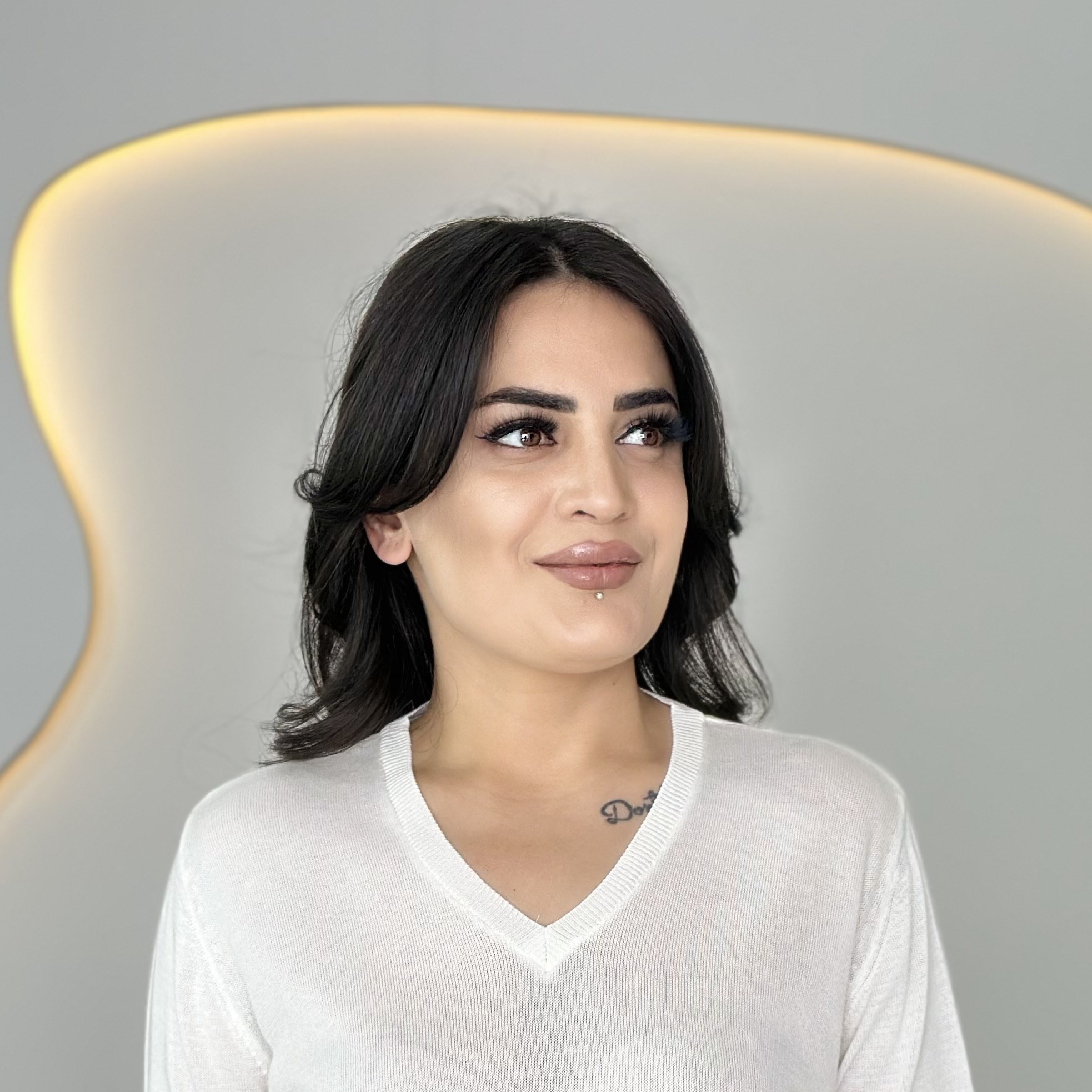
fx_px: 3105
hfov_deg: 19.9
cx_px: 582
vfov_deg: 19.4
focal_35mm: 87
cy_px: 1086
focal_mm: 6.86
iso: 80
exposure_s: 1/204
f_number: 1.78
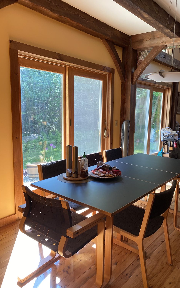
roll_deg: -1.3
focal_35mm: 28
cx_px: 108
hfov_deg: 44.3
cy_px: 145
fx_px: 220
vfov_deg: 66.5
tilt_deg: -7.6
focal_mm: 4.25
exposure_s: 1/121
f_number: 1.8
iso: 125
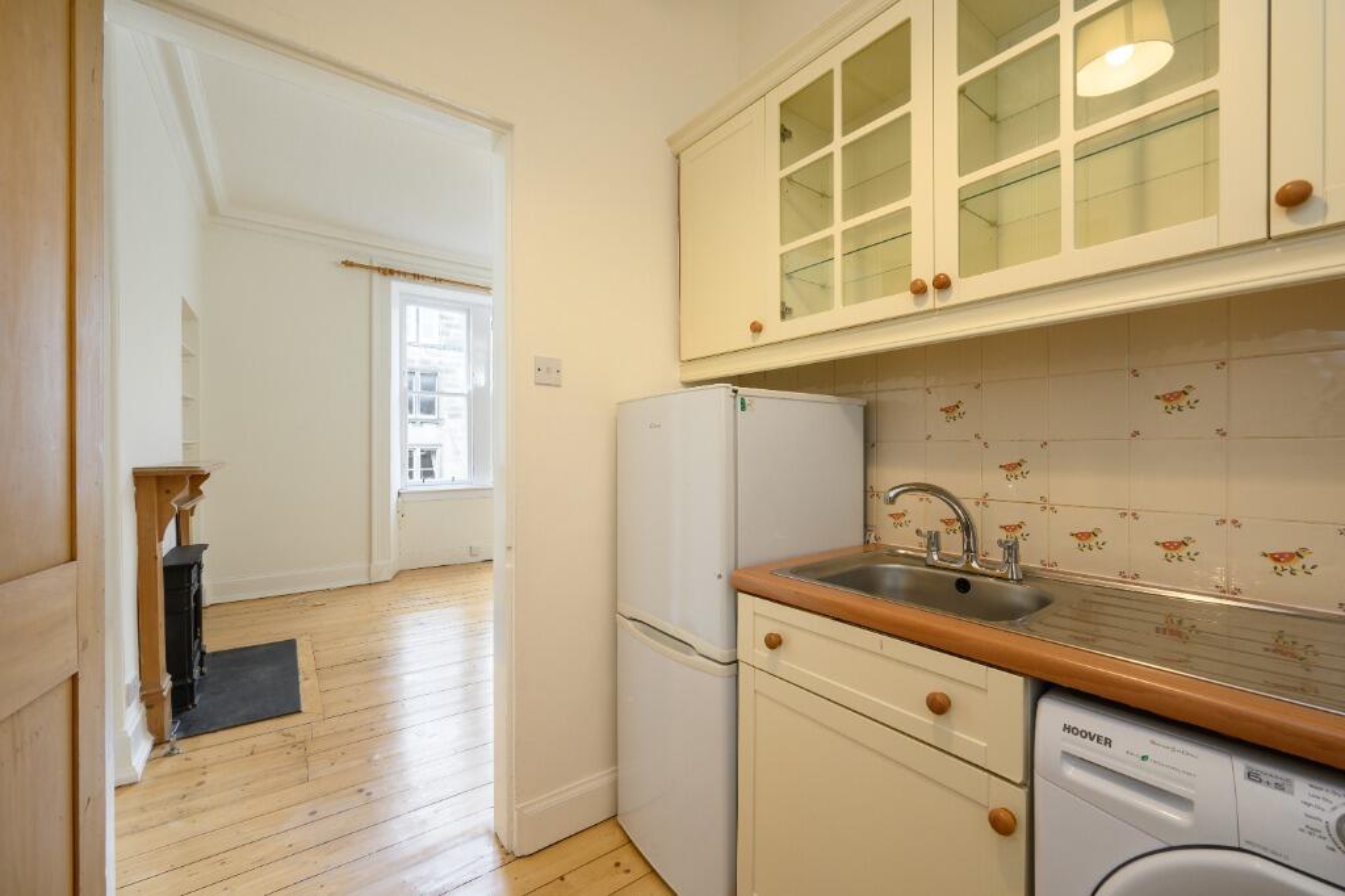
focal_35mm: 14
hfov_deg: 104.3
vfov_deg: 81.2
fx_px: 523
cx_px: 672
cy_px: 448
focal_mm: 14
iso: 400
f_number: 8
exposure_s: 1/5
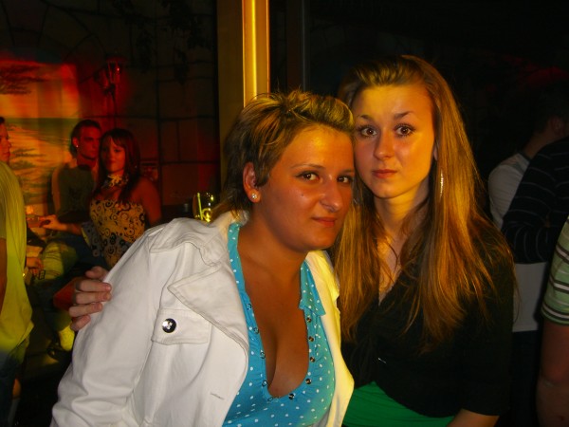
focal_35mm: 38
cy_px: 214
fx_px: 625
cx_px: 284
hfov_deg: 49.0
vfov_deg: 37.7
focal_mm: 7.9
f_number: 2.8
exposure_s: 1/60
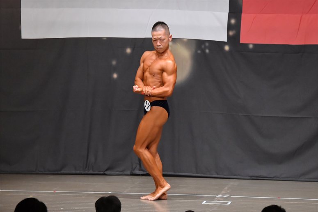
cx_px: 159
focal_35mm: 240
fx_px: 2119
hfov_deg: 8.6
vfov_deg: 5.7
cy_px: 106
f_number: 5.6
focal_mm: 160
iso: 6400
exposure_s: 1/400
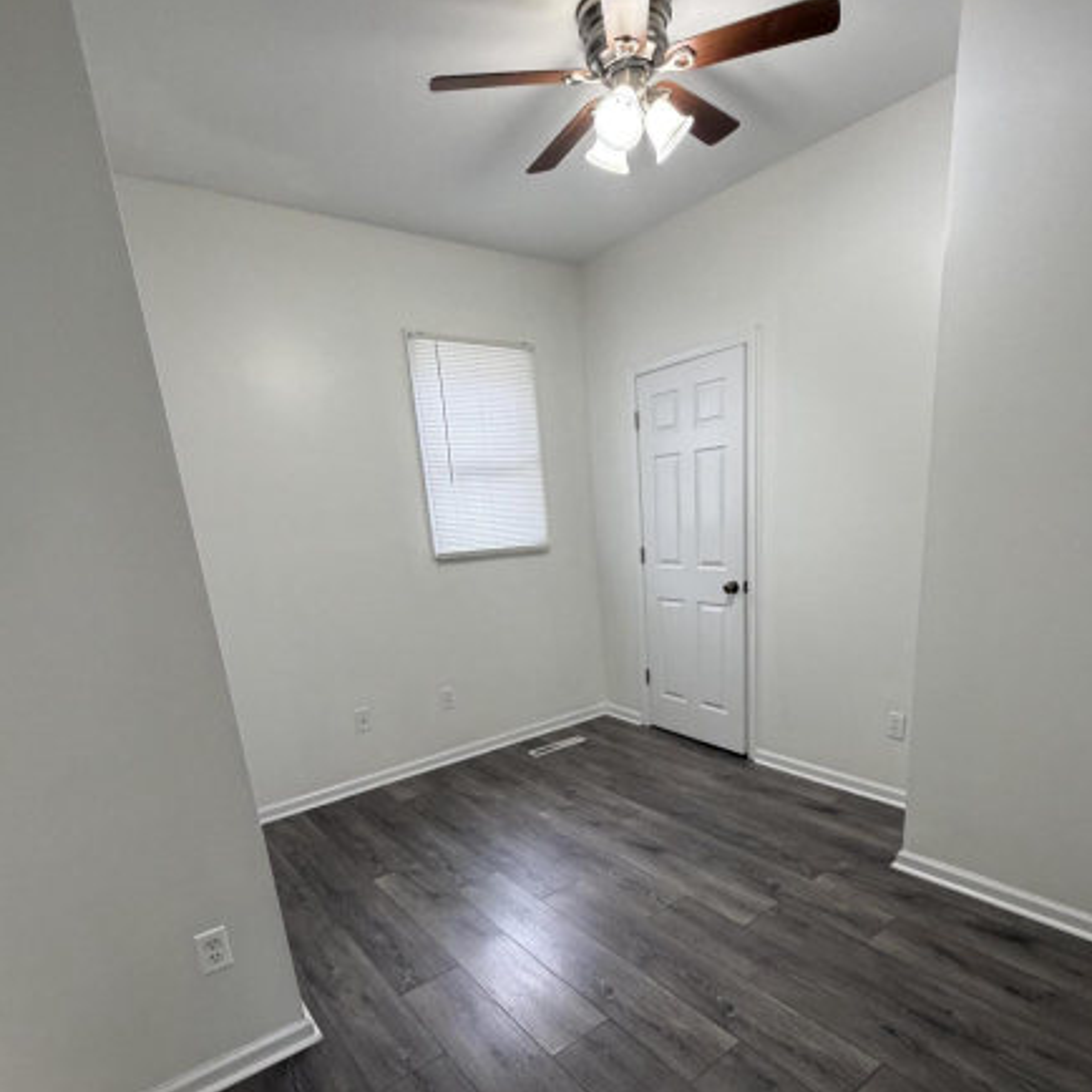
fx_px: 678
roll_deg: +5.2
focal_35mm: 19
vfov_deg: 75.7
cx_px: 581
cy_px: 708
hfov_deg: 77.6
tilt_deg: -16.5
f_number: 2.2
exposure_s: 1/60
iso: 250
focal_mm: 2.22
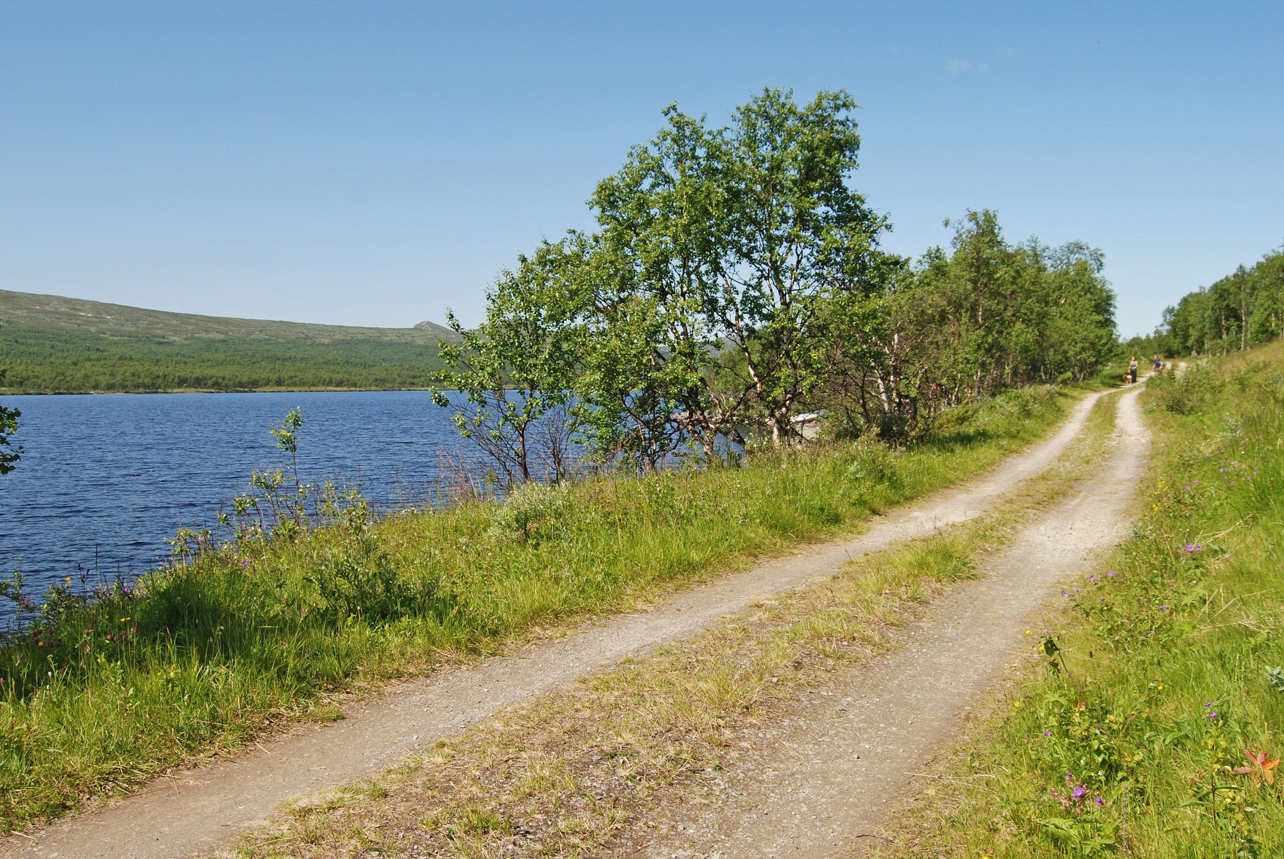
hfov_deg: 61.8
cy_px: 439
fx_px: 1071
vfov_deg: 43.7
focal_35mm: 30
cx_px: 666
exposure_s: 1/200
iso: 100
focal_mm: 18
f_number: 7.1
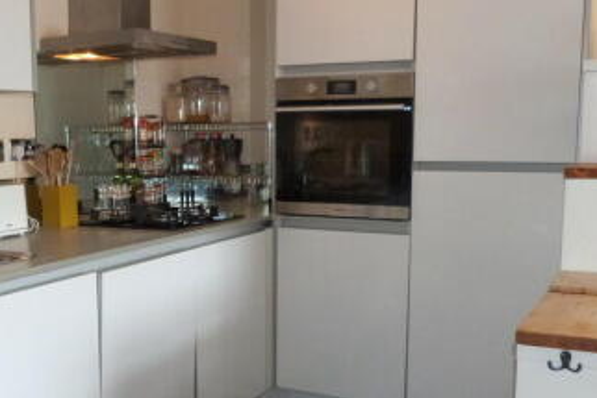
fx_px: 780
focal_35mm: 47
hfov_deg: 41.2
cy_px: 255
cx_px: 183
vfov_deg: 28.5
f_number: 2.8
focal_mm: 4.5
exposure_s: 1/60
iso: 400
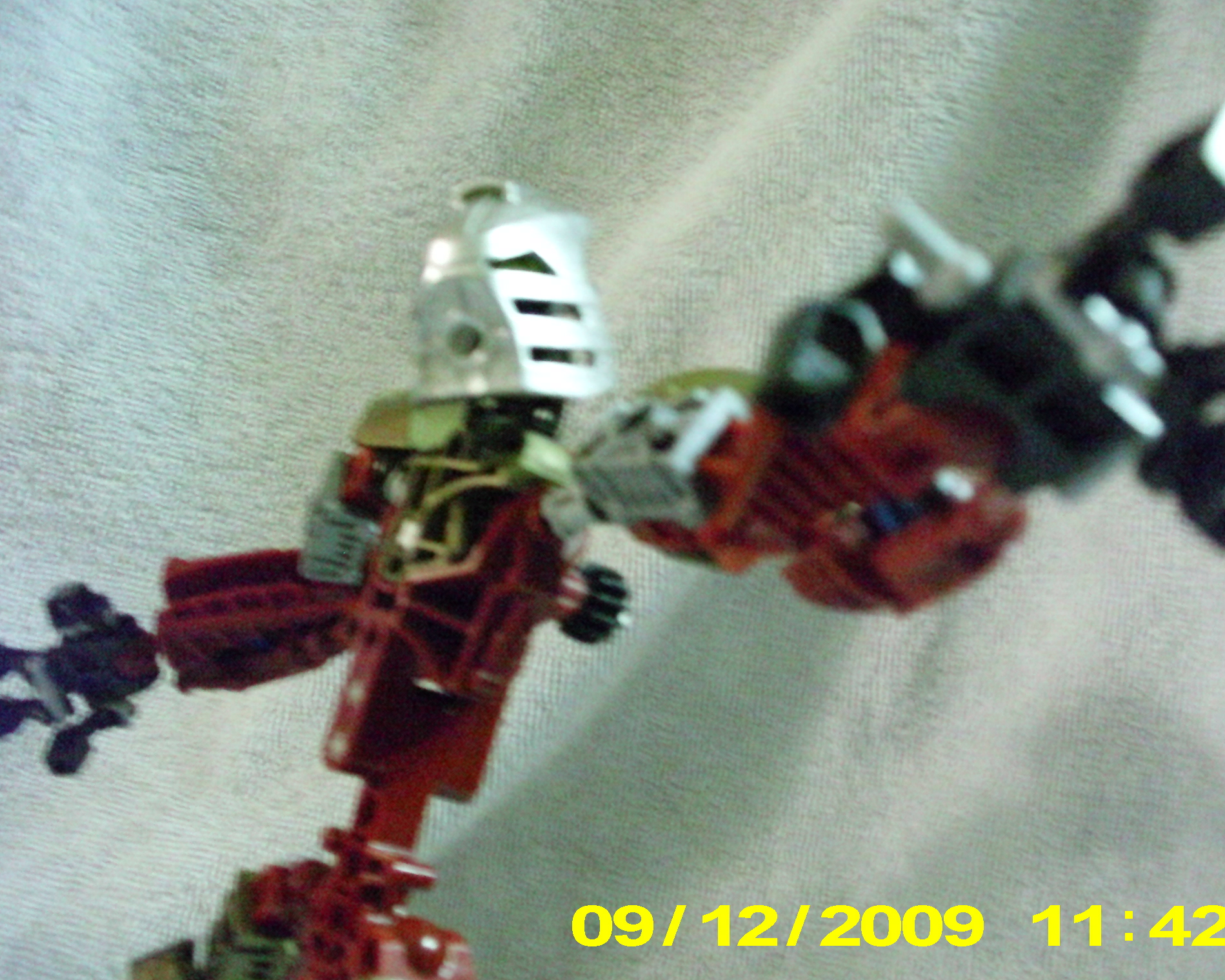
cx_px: 633
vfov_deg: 37.3
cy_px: 486
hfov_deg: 45.8
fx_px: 1450
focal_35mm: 40
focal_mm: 6.3
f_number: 3.1
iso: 1600
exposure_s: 1/12
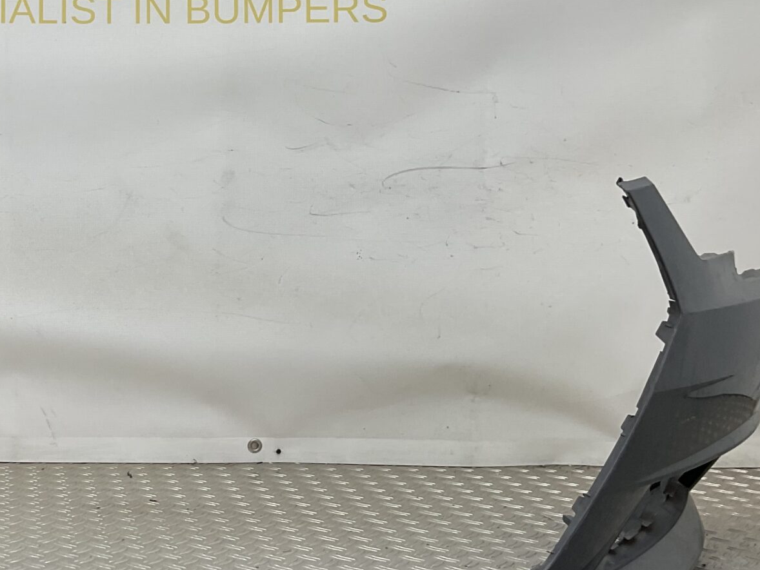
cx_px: 15
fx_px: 1383
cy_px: 306
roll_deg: -0.7
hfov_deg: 28.9
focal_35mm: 63
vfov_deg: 23.3
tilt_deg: -6.2
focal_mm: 3
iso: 16
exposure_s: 1/102
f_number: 1.8
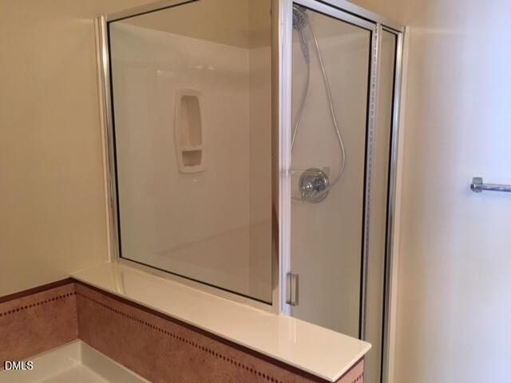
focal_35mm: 29
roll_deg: -0.7
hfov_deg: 61.7
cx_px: 256
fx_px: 428
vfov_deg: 48.2
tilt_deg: -7.2
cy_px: 192
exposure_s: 1/33
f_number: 2.2
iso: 160
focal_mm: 4.15
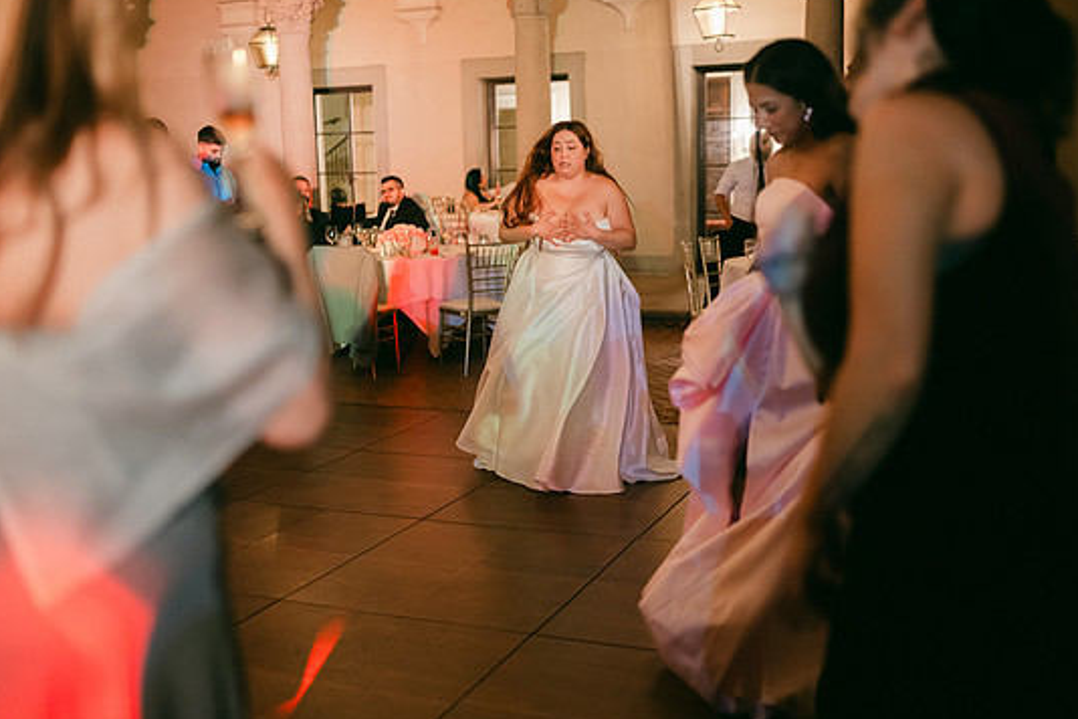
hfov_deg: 50.7
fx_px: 1138
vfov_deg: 35.0
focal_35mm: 38
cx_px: 559
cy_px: 344
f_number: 1.2
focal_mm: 35
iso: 1100
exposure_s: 1/125
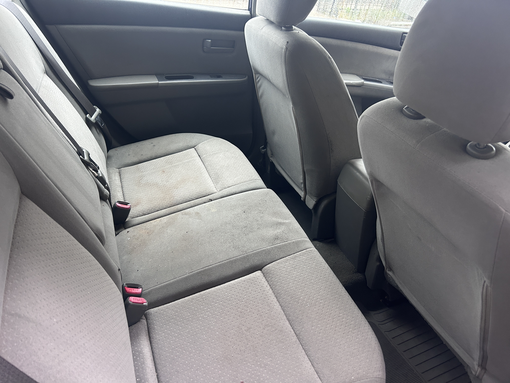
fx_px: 383
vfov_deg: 53.1
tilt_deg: -30.9
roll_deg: -4.1
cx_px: 255
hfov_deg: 67.3
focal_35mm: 26
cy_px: 192
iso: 200
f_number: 1.5
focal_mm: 5.7
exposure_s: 1/60
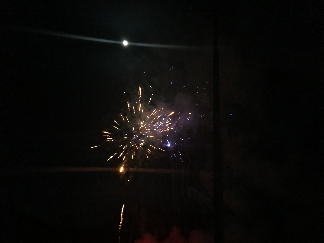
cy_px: 122
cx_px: 162
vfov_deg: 48.2
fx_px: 271
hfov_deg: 61.7
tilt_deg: +28.8
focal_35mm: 29
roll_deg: -5.2
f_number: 2.2
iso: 200
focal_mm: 4.15
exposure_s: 1/4
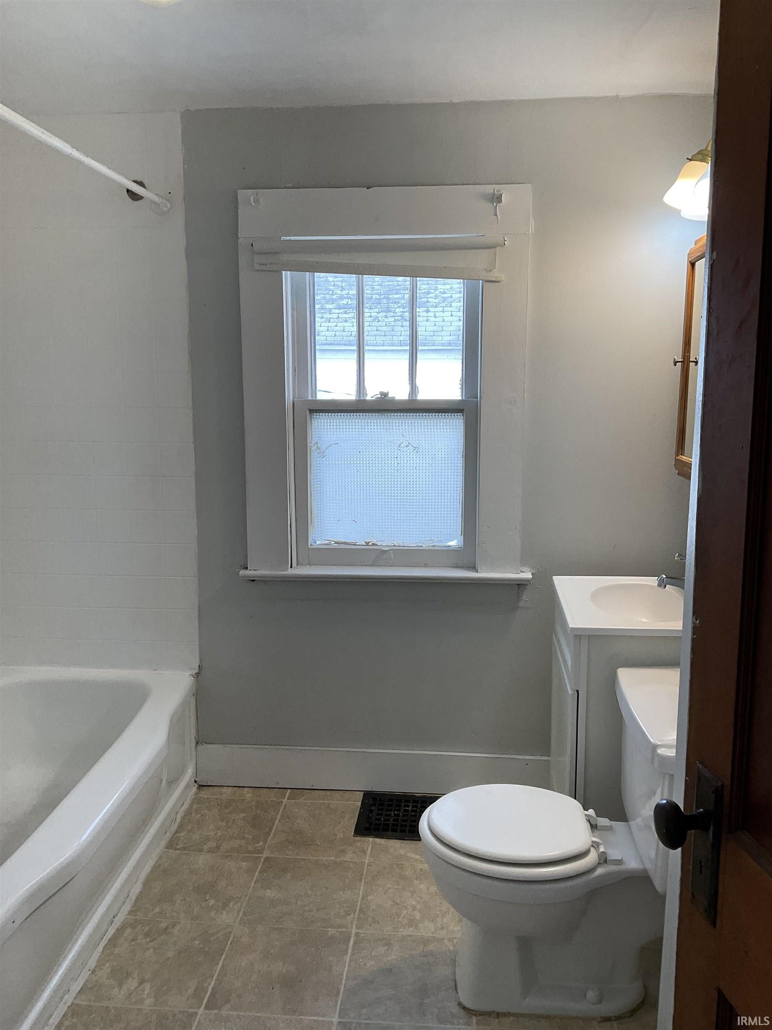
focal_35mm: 29
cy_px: 515
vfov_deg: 61.7
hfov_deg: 48.2
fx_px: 862
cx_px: 386
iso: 40
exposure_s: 1/120
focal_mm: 3
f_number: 1.8
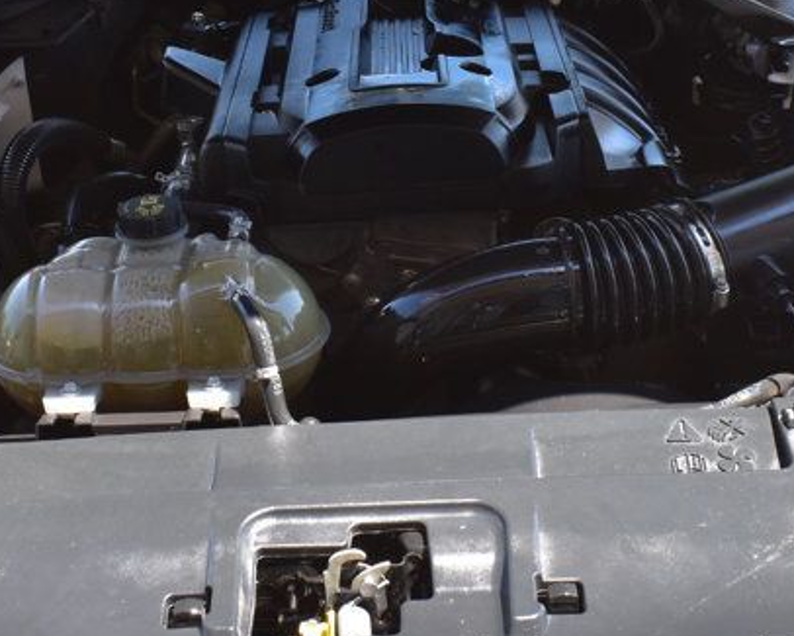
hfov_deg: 26.8
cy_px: 186
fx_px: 1669
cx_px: 395
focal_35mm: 71
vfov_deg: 21.4
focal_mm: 20
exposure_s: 1/125
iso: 400
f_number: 9
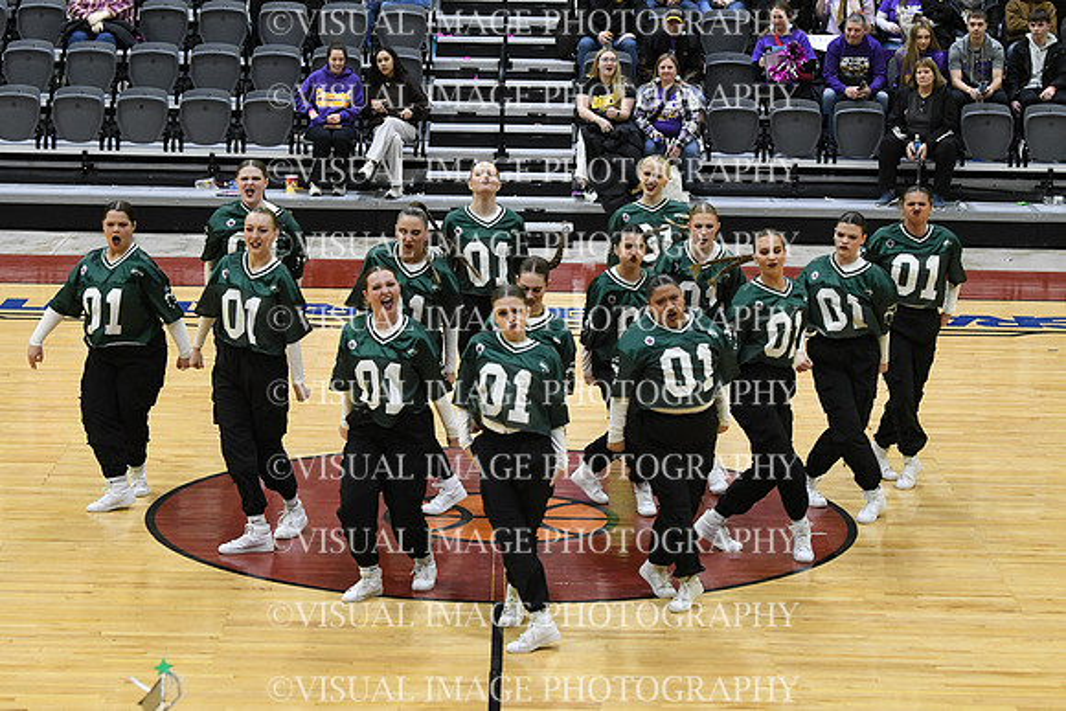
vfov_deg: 11.7
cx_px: 533
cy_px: 356
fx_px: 3465
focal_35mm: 117
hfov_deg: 17.5
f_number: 4
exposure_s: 1/250
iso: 3200
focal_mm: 78
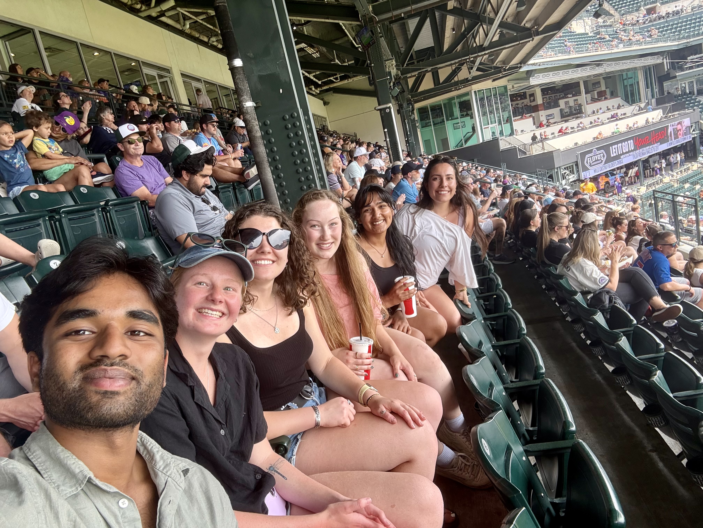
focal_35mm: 23
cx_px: 352
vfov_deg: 58.9
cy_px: 264
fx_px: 467
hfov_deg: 73.9
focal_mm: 2.69
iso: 40
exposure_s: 1/122
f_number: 1.9
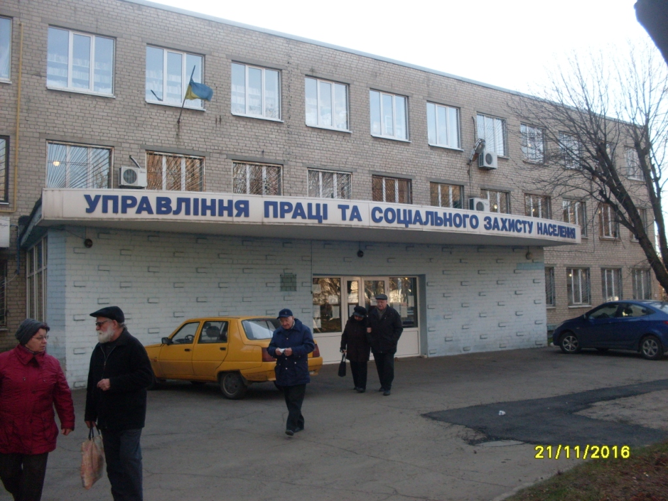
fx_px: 733
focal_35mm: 38
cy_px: 250
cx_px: 334
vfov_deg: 37.7
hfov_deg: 49.0
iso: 80
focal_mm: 6.3
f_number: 2.8
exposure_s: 1/250
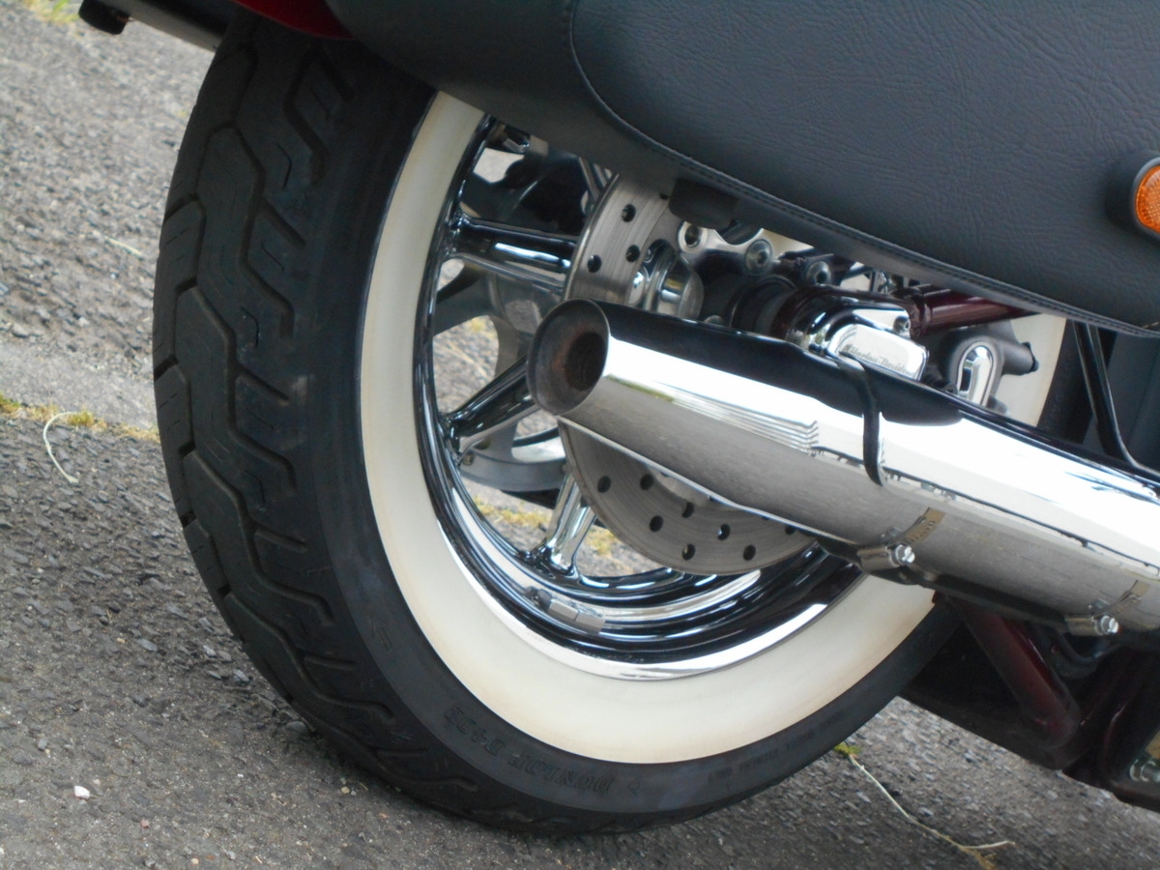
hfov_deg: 25.7
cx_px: 580
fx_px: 2547
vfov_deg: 19.4
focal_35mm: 76
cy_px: 435
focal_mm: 13.5
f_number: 5.8
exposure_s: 1/250
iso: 280
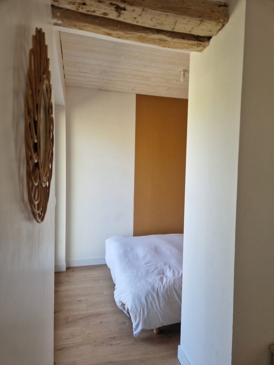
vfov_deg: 73.9
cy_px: 182
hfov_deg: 58.9
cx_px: 137
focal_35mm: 23
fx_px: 243
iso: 100
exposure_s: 1/180
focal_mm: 5.4
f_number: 1.8
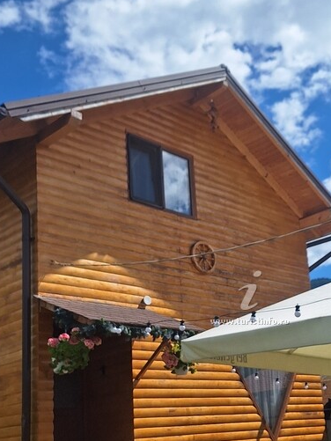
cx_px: 242
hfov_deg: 30.5
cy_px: 289
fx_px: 599
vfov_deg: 40.0
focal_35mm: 47
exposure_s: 1/6061
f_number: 1.8
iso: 40
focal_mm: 5.54
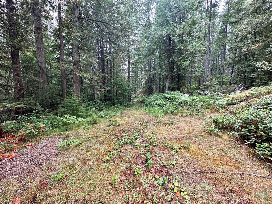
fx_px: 110
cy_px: 102
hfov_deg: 102.1
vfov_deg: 85.7
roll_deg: +0.1
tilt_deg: -6.0
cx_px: 136
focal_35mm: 14
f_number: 2.2
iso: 50
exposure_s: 1/99
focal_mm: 2.22
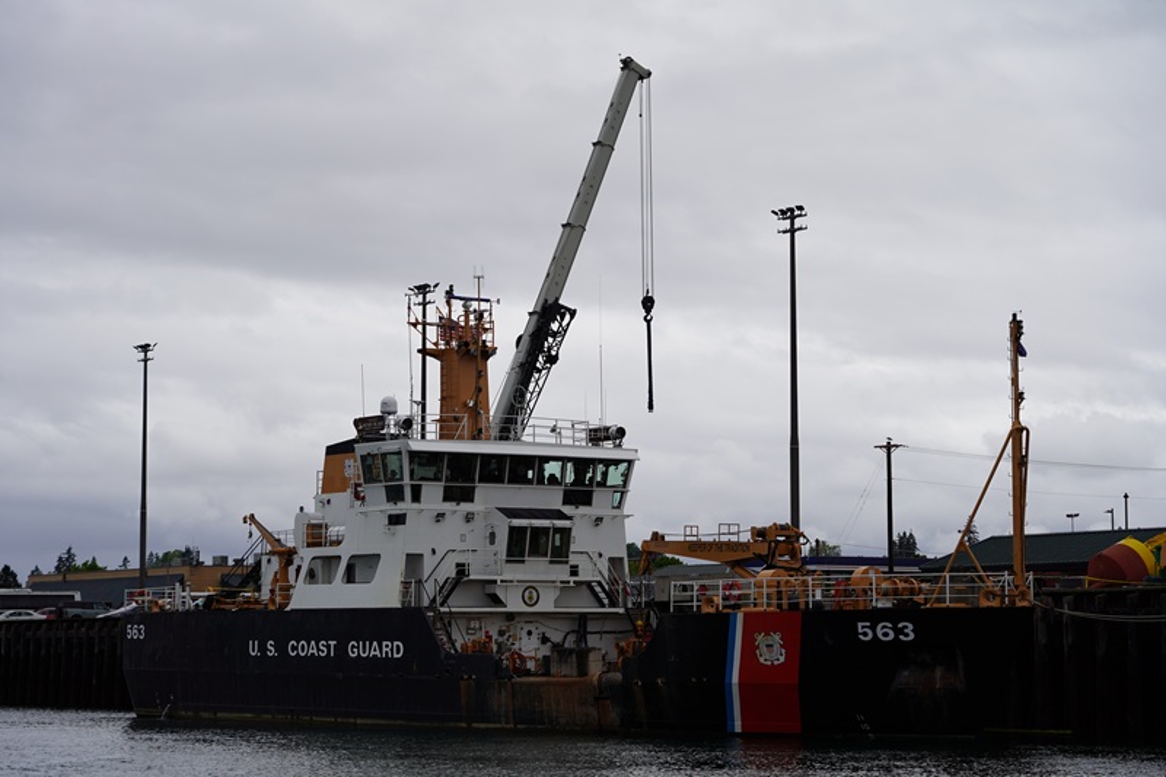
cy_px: 388
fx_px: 2785
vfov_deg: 15.9
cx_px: 583
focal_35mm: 86
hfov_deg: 23.6
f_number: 5
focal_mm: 86
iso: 100
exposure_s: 1/1000
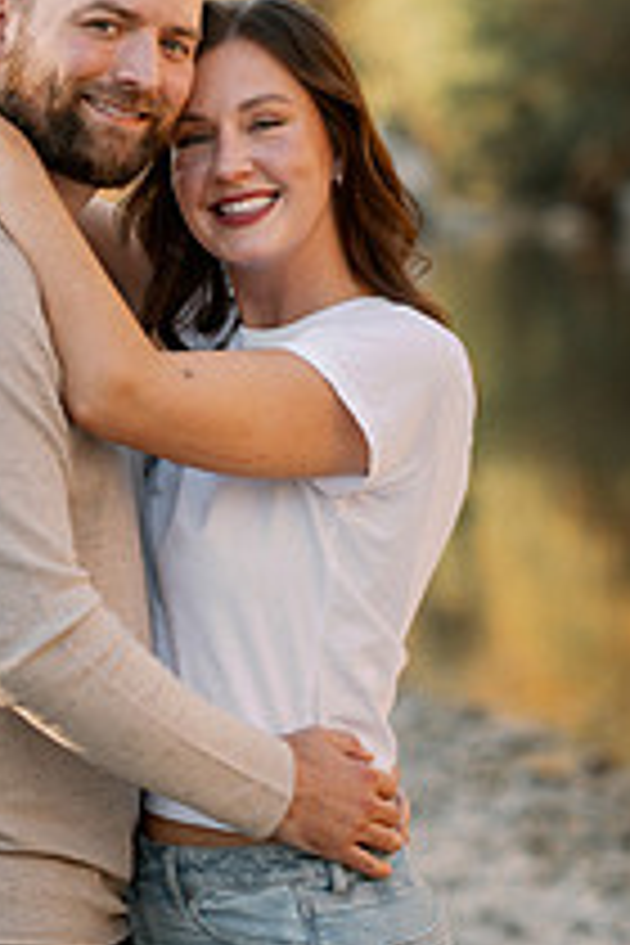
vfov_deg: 11.3
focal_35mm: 182
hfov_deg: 7.5
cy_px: 531
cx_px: 207
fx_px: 4777
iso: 160
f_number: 2.8
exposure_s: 1/320
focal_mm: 85
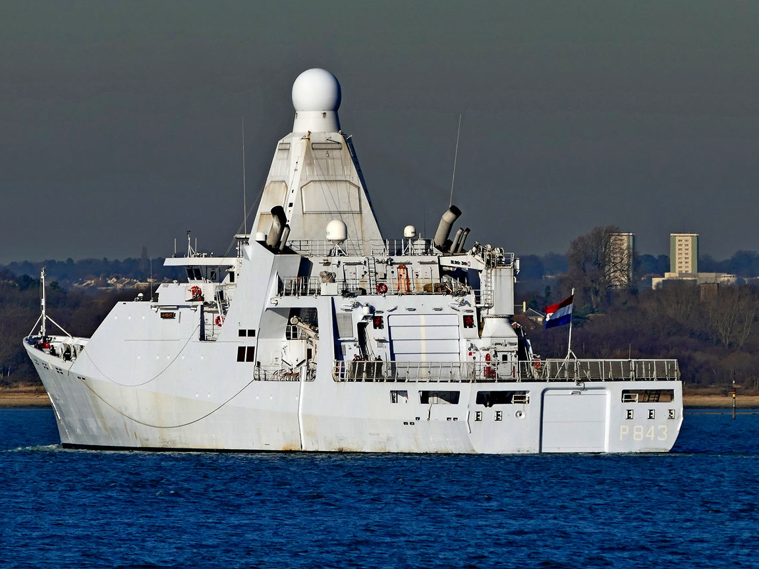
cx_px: 335
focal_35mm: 780
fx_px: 17102
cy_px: 284
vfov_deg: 1.9
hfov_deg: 2.5
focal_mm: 146
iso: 125
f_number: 5
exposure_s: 1/2000
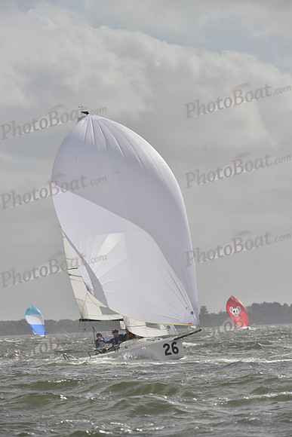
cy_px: 218
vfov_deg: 7.6
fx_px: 3283
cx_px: 146
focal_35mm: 270
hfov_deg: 5.1
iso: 400
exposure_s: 1/1600
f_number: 10
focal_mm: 270
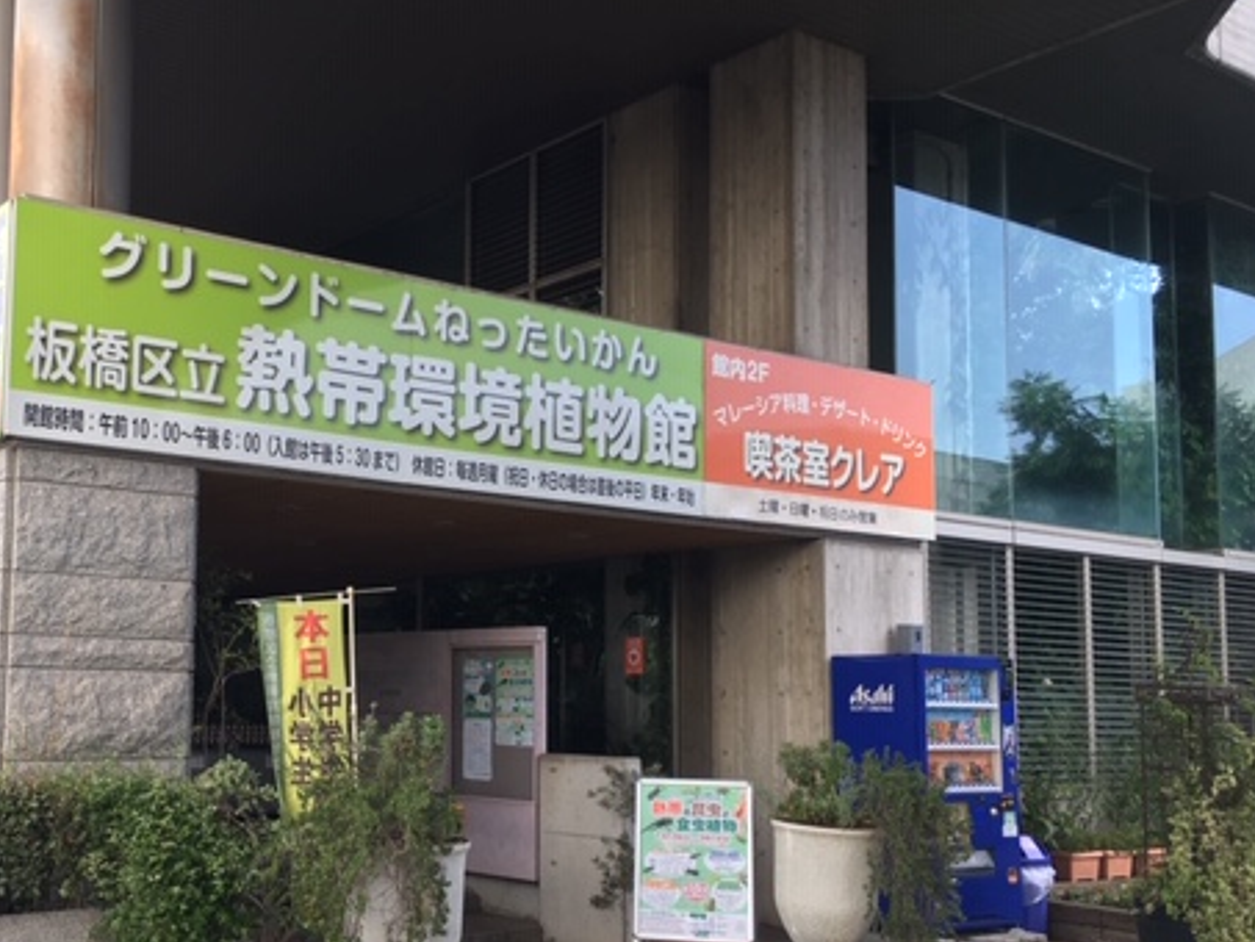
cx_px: 382
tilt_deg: +6.0
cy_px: 546
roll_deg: -2.1
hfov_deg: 44.8
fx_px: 1487
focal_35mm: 41
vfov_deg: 35.1
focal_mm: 4.15
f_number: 2.2
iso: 25
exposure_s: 1/120
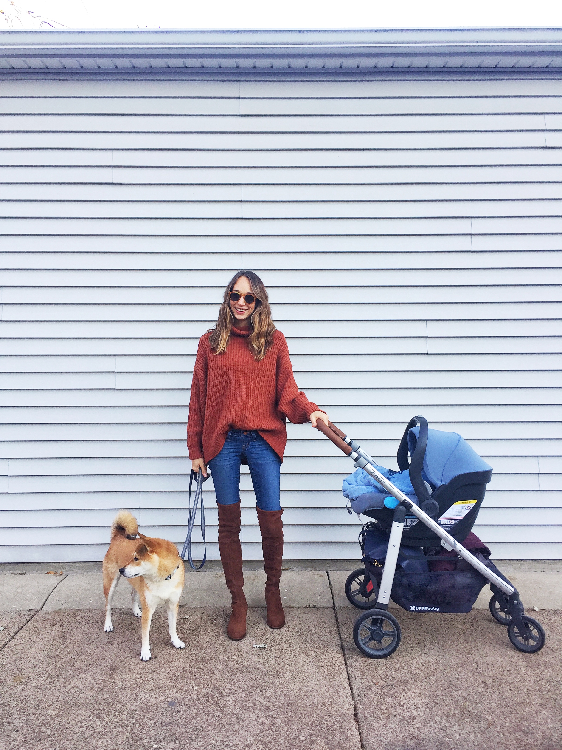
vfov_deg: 61.7
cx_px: 281
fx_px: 628
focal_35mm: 29
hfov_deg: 48.2
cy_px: 375
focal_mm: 4.15
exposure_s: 1/120
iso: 40
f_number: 2.2
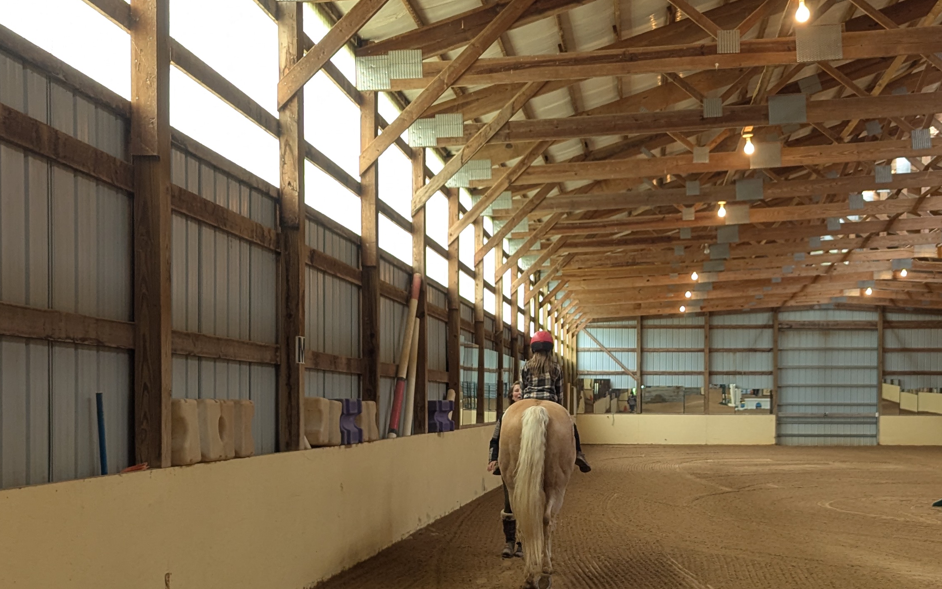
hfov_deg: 43.0
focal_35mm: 46
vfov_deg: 27.5
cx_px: 606
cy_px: 452
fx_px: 1181
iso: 234
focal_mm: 6.81
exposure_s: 1/344
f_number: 1.85
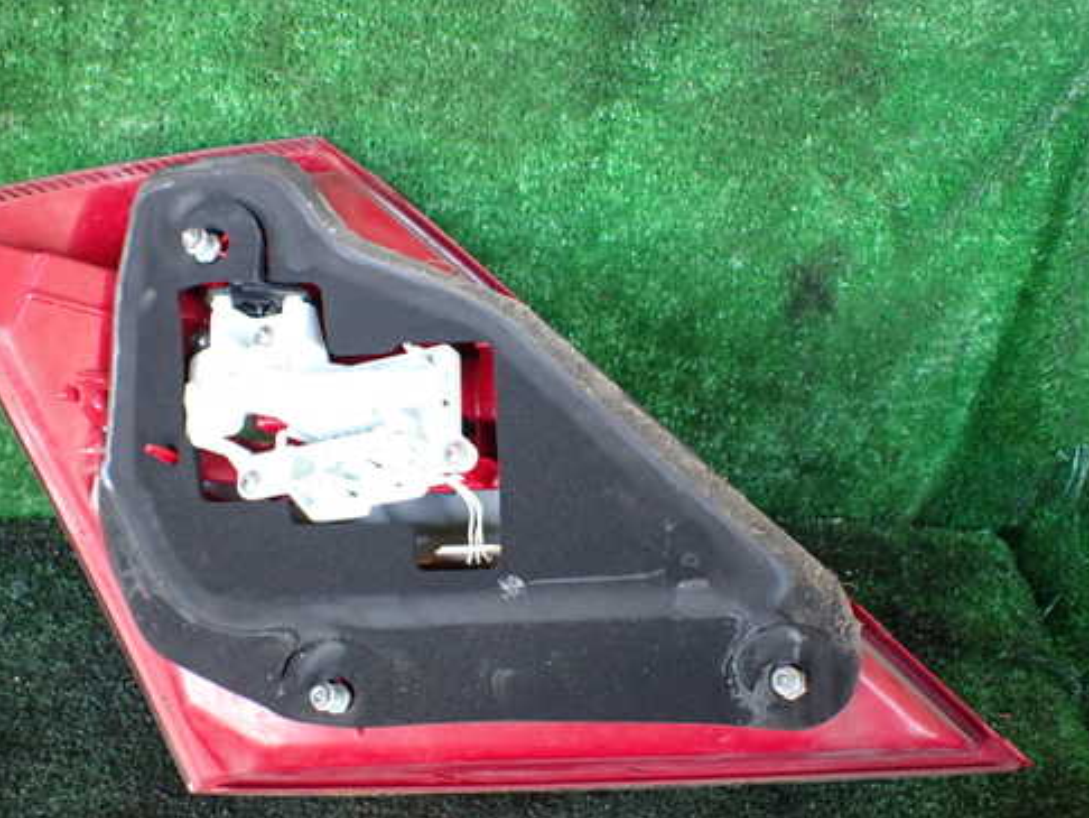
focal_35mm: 37
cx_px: 471
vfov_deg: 38.7
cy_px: 428
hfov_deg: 50.0
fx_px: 1165
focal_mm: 5.4
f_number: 2.3
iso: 500
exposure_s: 1/125
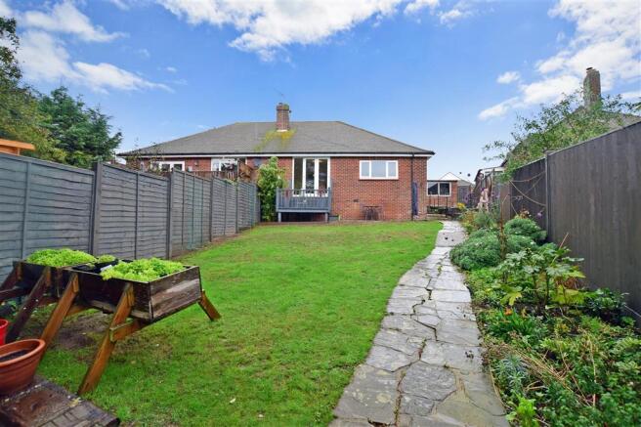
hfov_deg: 100.4
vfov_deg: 77.3
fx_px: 267
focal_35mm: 15
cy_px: 214
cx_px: 320
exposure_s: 1/160
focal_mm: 10
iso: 400
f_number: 6.3
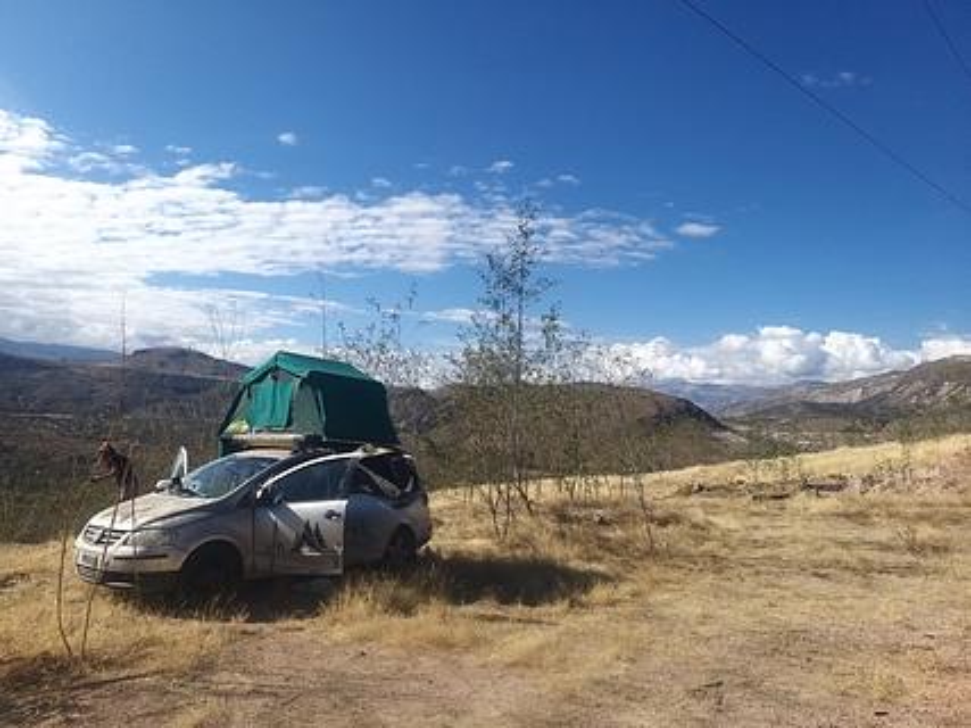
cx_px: 486
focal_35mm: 27
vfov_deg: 51.3
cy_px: 364
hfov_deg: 65.3
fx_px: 757
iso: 50
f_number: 1.7
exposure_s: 1/2612
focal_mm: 3.93
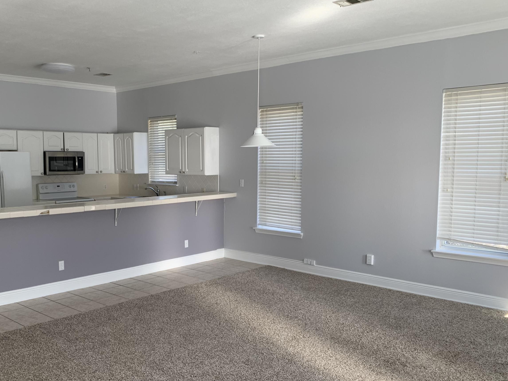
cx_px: 191
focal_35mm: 34
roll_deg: +0.3
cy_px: 211
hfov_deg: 53.4
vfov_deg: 41.7
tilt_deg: -6.6
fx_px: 499
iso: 40
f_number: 1.8
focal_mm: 4.25
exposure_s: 1/121
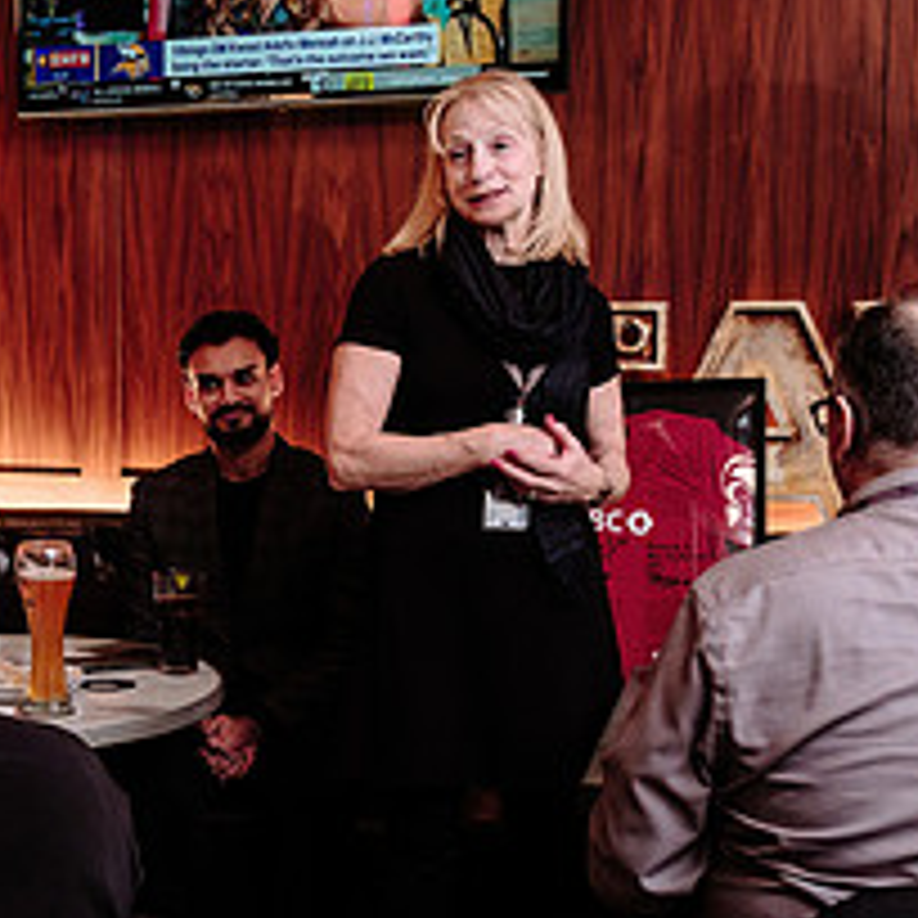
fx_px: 1920
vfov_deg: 26.9
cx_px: 58
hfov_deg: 25.9
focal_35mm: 64
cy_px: 461
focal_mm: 17
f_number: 3.2
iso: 800
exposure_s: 1/80
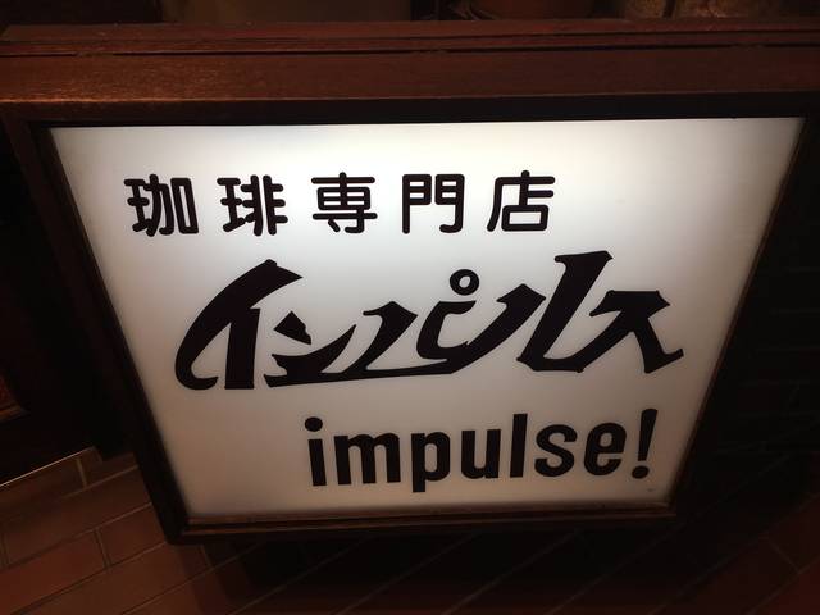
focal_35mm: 29
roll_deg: -0.4
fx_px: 687
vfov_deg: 48.2
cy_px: 308
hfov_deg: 61.7
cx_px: 410
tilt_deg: -43.2
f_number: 2.2
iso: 25
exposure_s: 1/60
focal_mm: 4.15
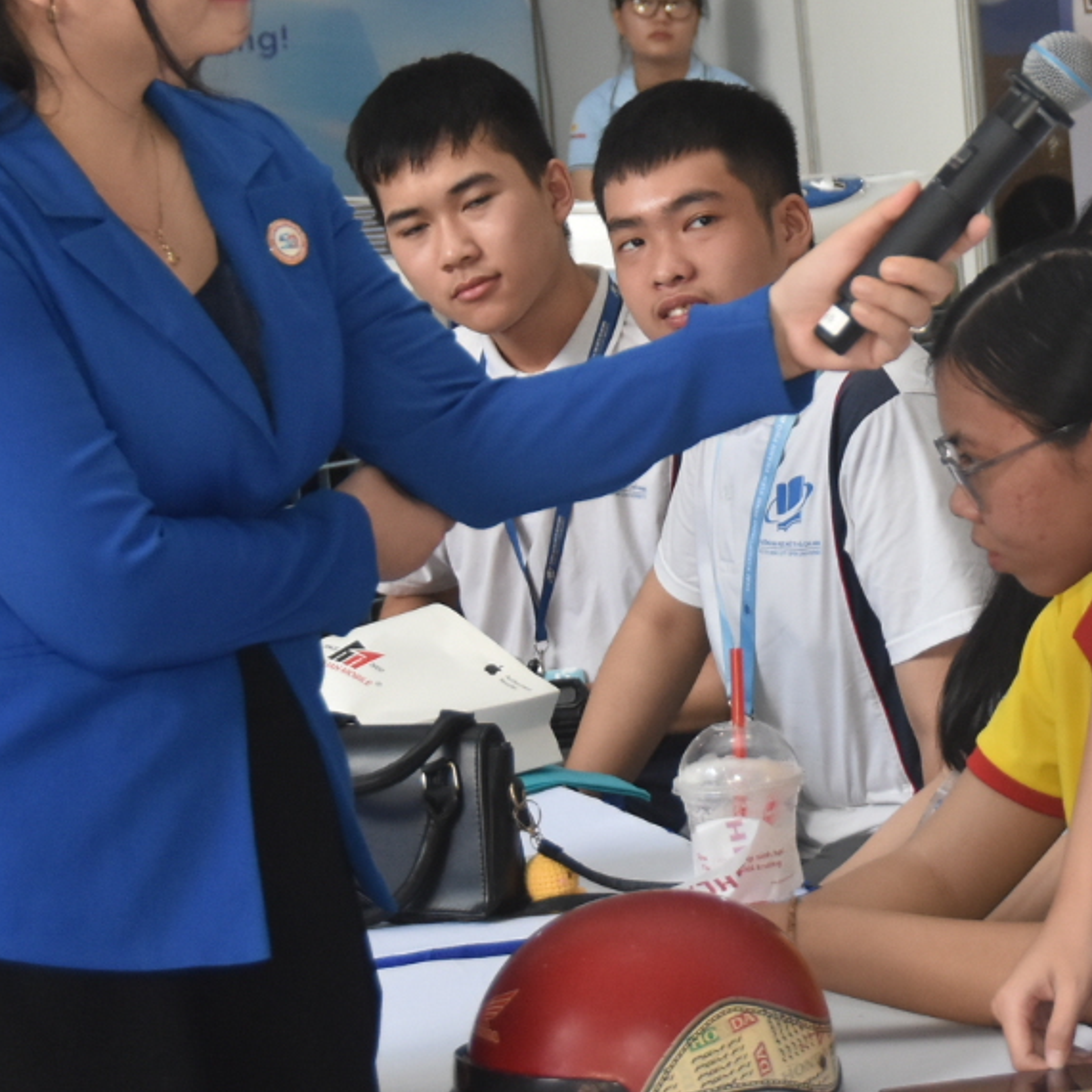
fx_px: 5675
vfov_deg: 11.0
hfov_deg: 10.9
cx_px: 935
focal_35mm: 159
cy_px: 354
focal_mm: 44
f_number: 4.5
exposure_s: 1/250
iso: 1000
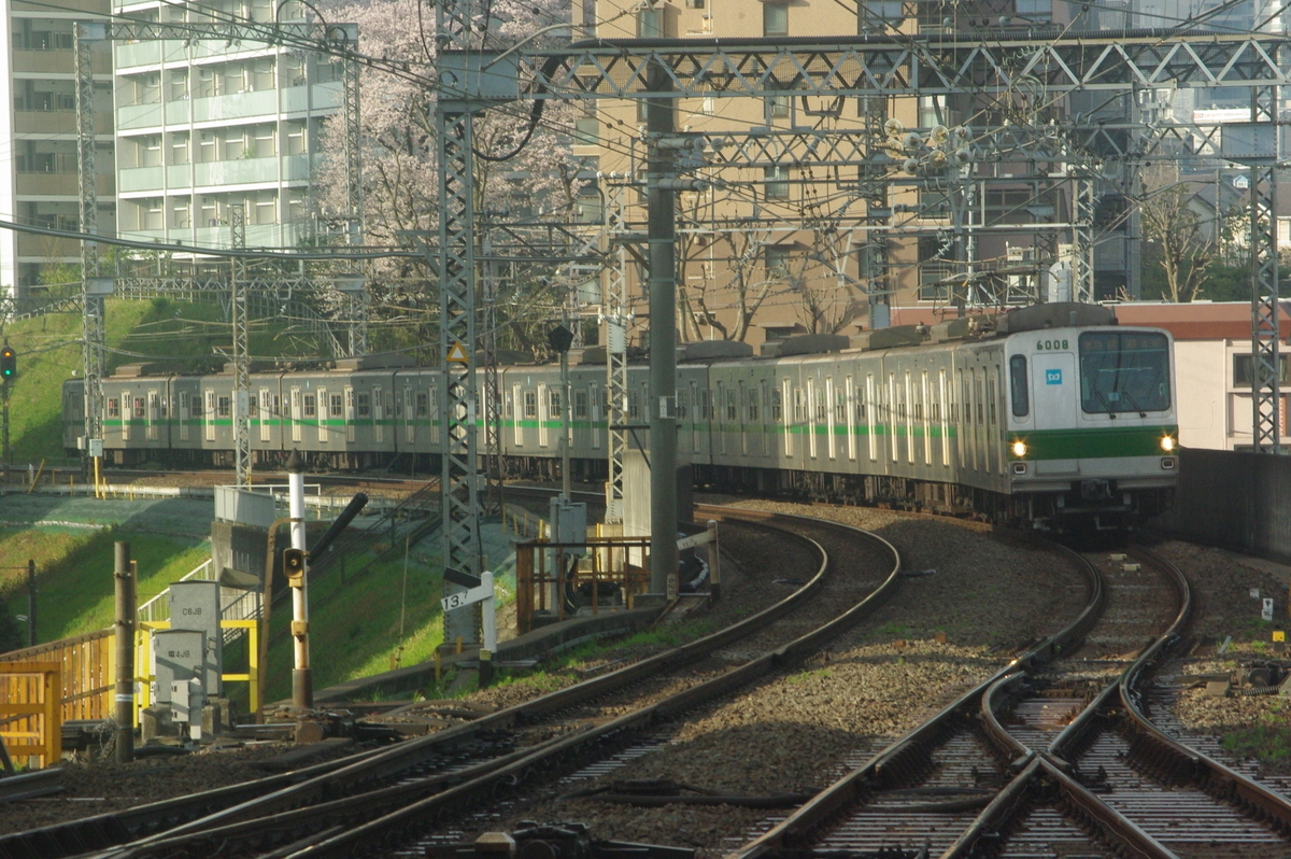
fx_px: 8062
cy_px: 430
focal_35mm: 225
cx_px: 646
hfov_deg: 9.2
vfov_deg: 6.1
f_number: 19
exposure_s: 1/180
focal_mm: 150
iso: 800
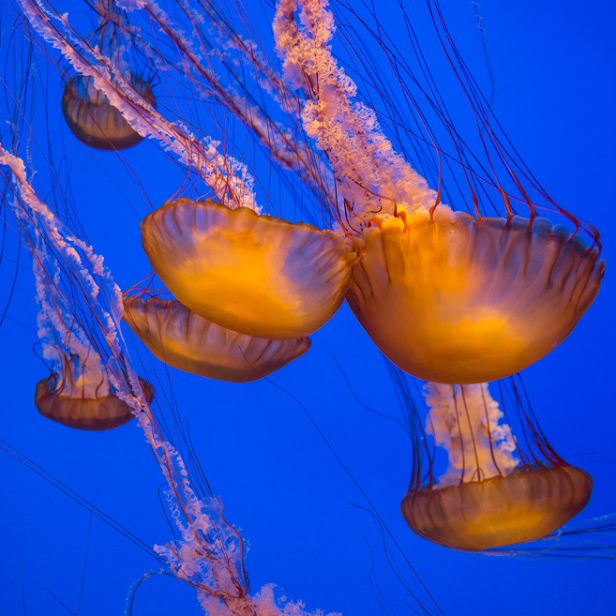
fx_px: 886
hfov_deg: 38.3
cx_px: 312
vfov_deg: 37.6
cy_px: 446
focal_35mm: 44
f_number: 4.5
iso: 3200
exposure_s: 1/30
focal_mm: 34
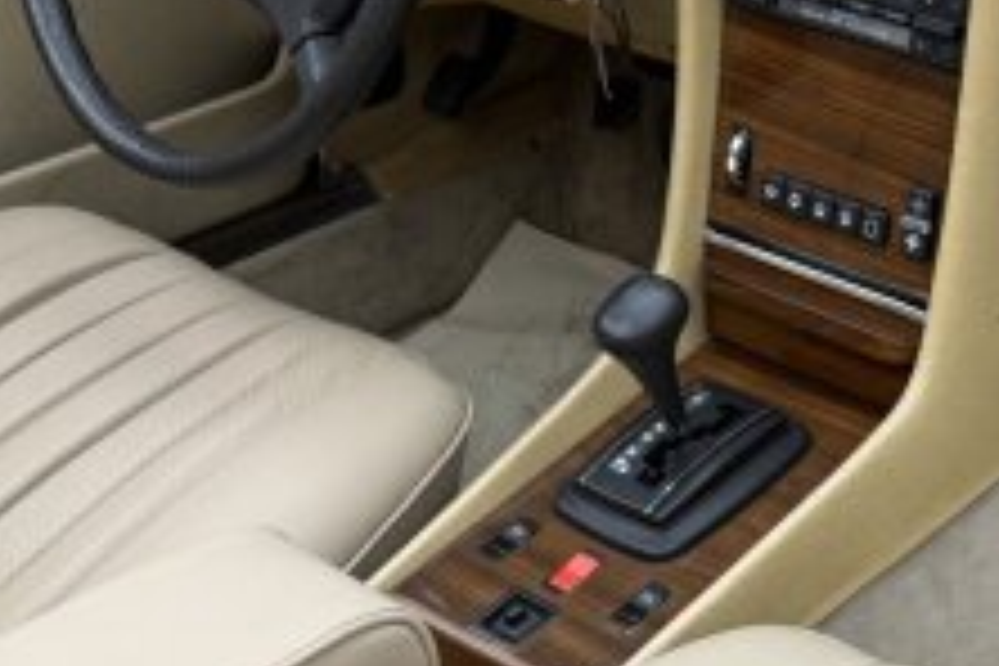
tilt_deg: -34.9
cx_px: 860
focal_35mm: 72
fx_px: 1998
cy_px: 549
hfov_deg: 27.3
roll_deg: +0.7
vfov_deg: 18.7
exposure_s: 1/49
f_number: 1.78
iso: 125
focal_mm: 6.76
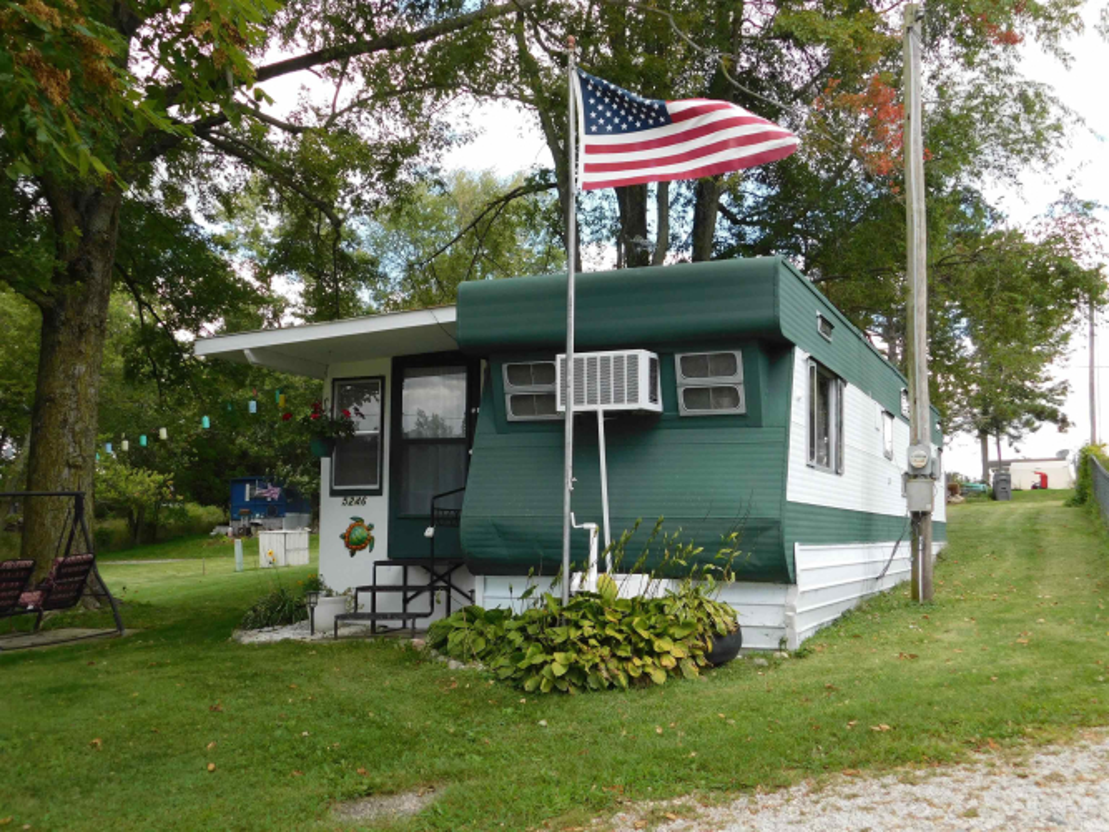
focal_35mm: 36
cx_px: 554
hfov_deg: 51.4
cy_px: 416
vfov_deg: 39.6
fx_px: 1153
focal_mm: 6.3
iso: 125
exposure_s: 1/320
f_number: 3.5
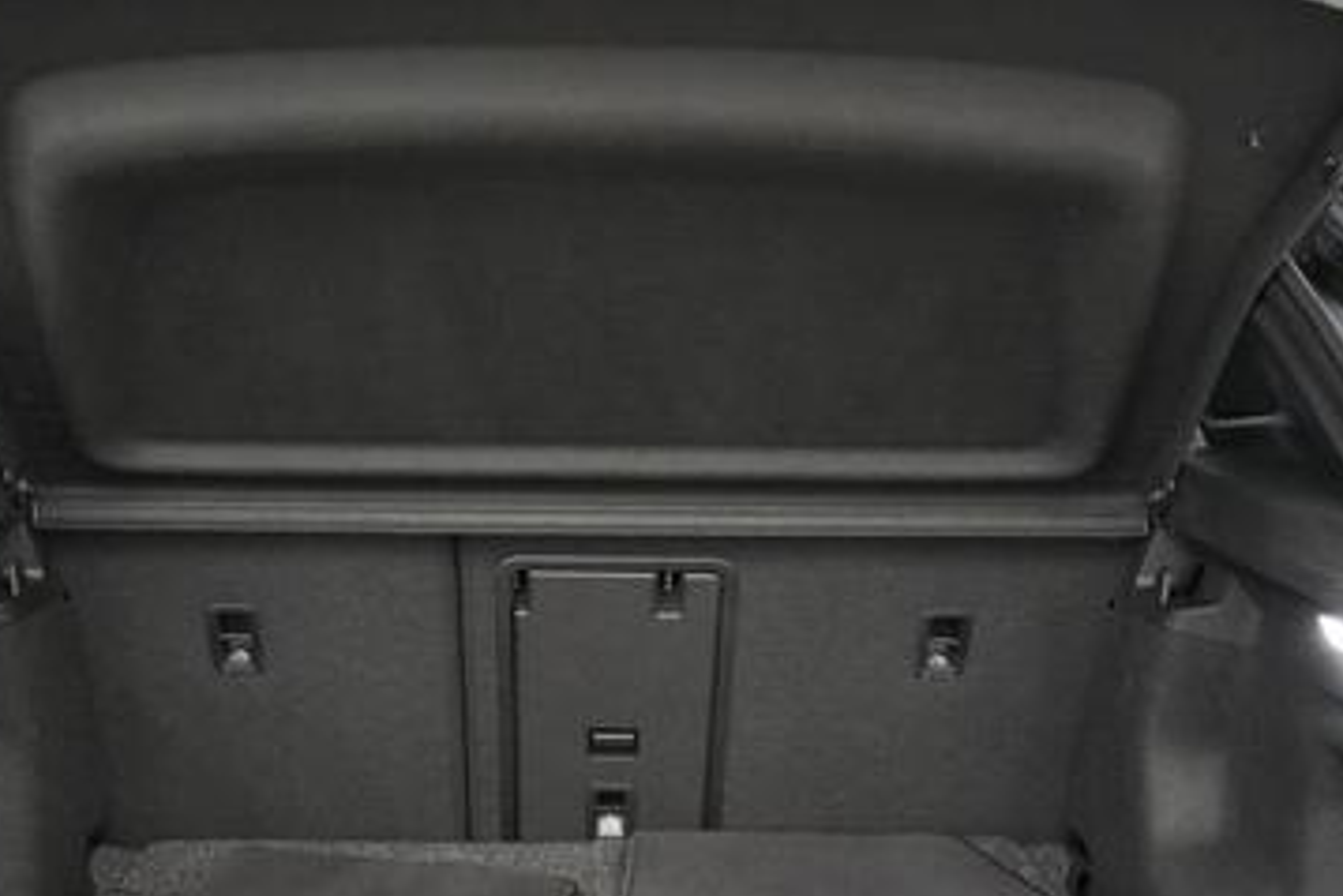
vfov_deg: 26.3
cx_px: 604
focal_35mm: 50
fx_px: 1866
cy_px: 765
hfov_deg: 39.5
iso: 8000
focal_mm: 28
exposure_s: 1/160
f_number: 2.8
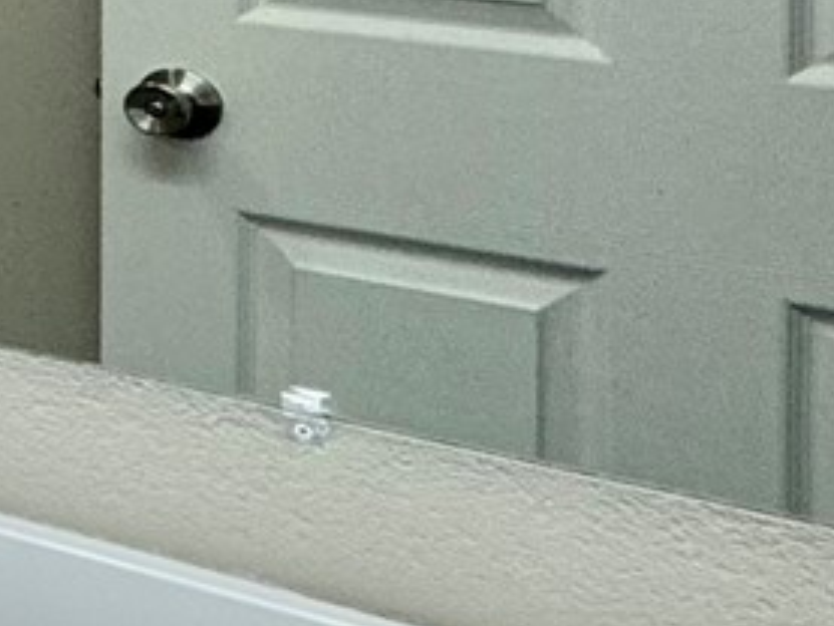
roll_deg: -1.1
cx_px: -1662
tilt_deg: -1.0
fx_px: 2338
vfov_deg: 14.1
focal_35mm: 97
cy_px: -355
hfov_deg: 11.5
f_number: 2.2
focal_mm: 2.22
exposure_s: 1/120
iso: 80
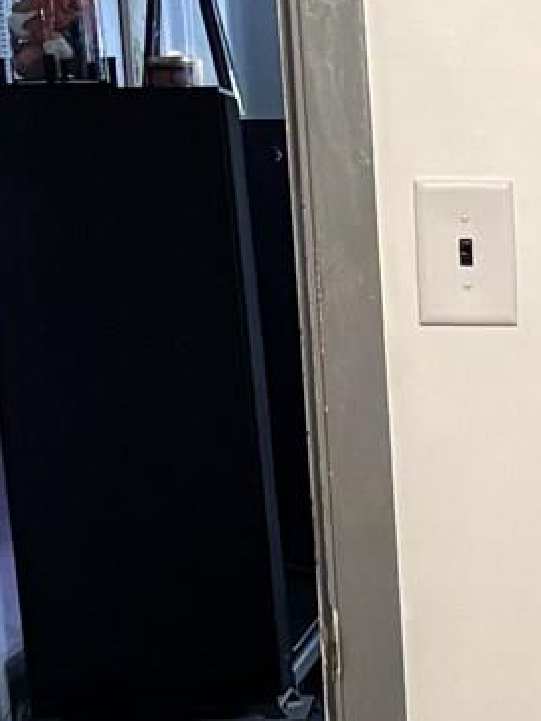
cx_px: 1655
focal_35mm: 164
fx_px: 3415
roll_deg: -0.9
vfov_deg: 11.9
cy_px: 747
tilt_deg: -8.9
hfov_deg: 7.8
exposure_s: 1/60
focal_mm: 5.96
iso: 250
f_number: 1.6
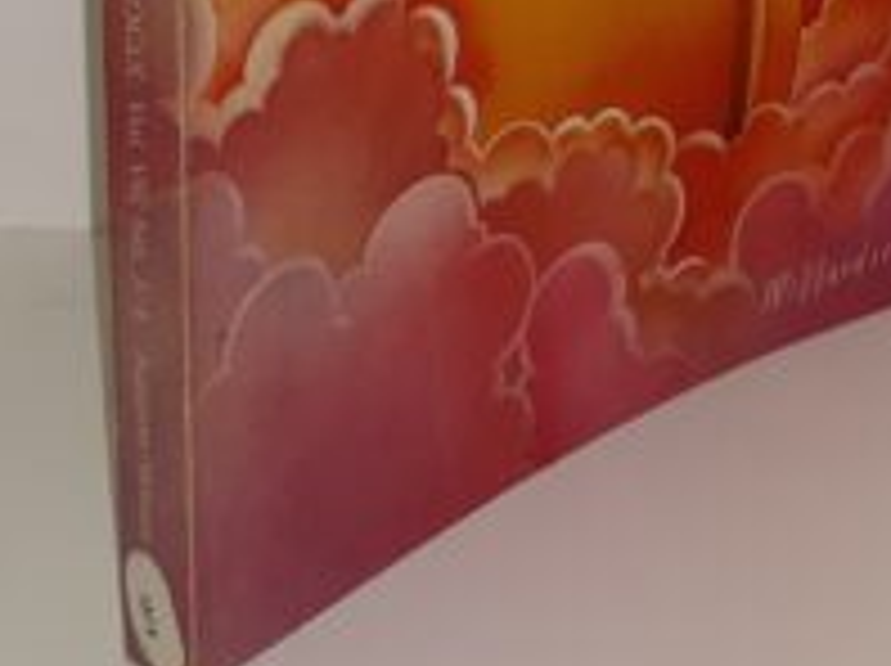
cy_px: -292
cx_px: 554
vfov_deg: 16.1
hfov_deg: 23.0
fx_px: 2185
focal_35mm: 85
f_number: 1.7
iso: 40
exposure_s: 1/166
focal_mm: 3.7
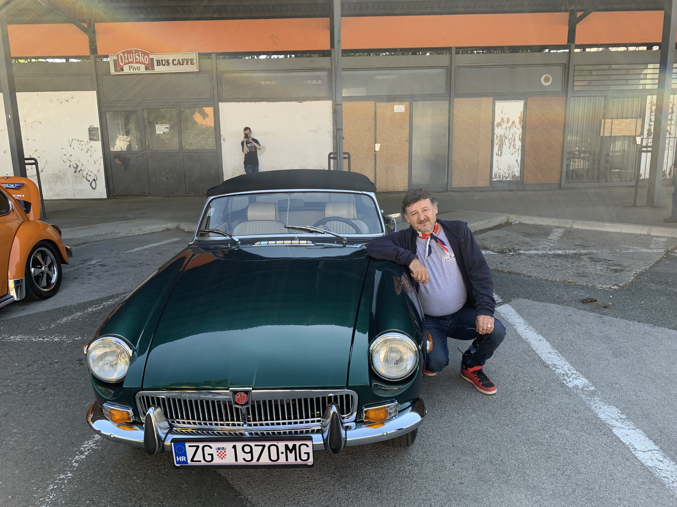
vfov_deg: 53.1
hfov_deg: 67.3
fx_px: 508
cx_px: 338
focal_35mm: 26
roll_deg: +1.6
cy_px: 254
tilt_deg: -12.9
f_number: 1.8
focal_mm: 4.25
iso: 25
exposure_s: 1/228
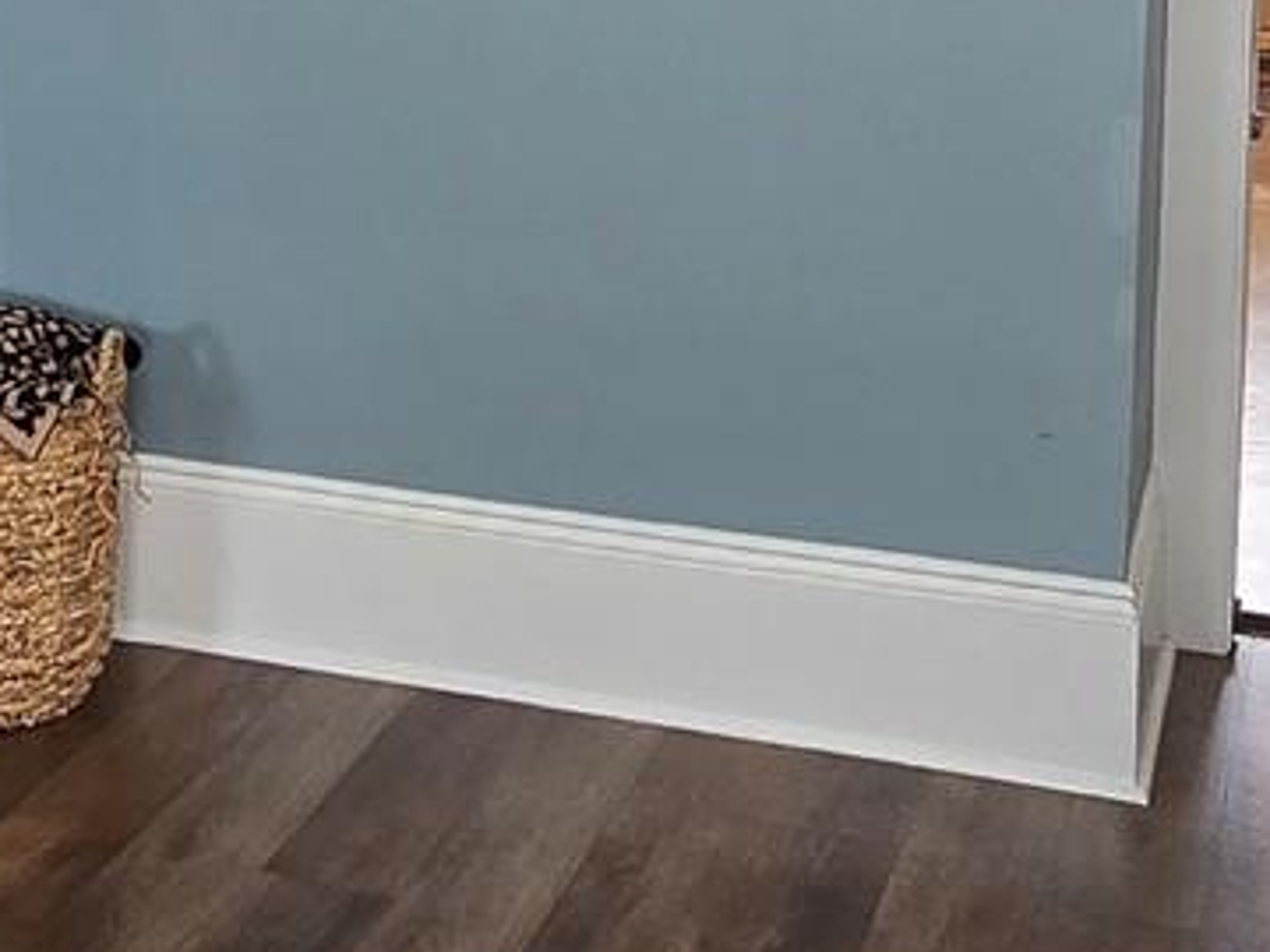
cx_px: 127
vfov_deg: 19.1
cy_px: -74
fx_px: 2715
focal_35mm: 74
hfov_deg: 25.5
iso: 160
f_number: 2.2
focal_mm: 2.2
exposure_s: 1/60
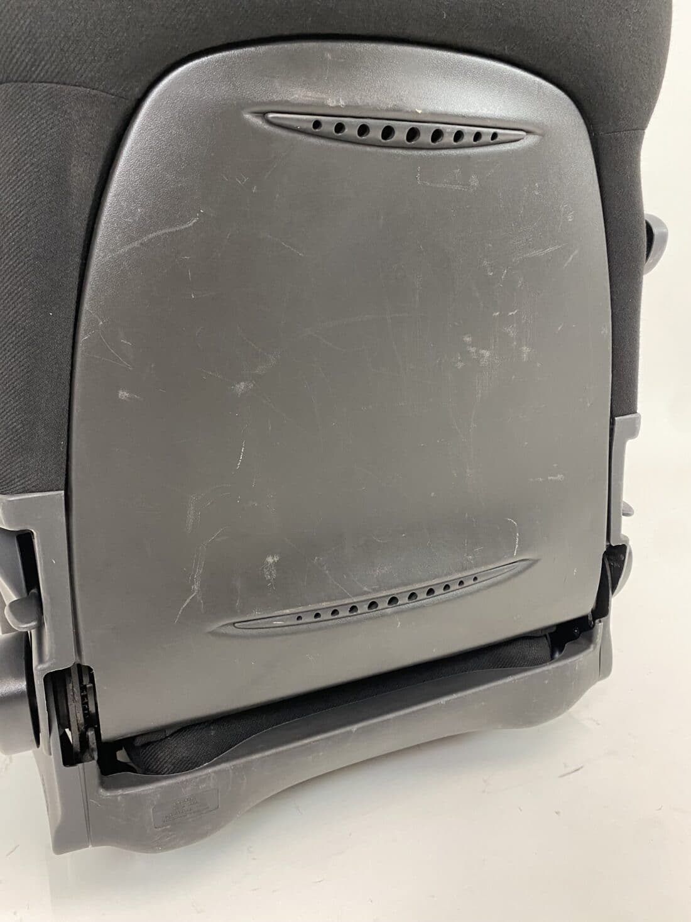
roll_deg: +1.0
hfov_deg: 53.1
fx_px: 692
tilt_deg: -13.6
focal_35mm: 26
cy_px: 461
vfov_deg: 67.3
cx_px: 346
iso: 320
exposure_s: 1/50
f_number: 1.8
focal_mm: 4.25
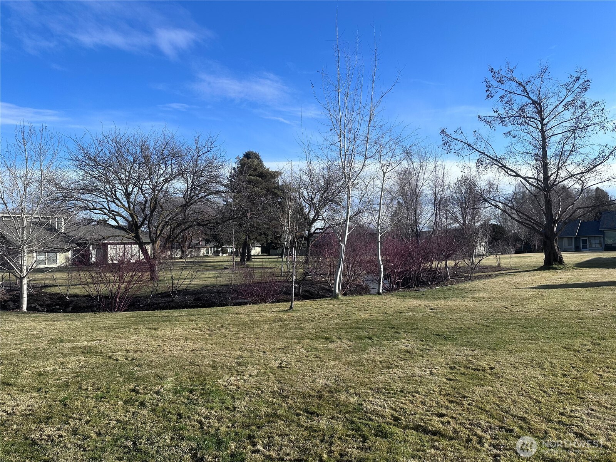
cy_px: 231
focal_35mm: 24
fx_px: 427
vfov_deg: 56.8
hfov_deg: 71.6
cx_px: 308
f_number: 1.78
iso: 80
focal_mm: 6.86
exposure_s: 1/3058
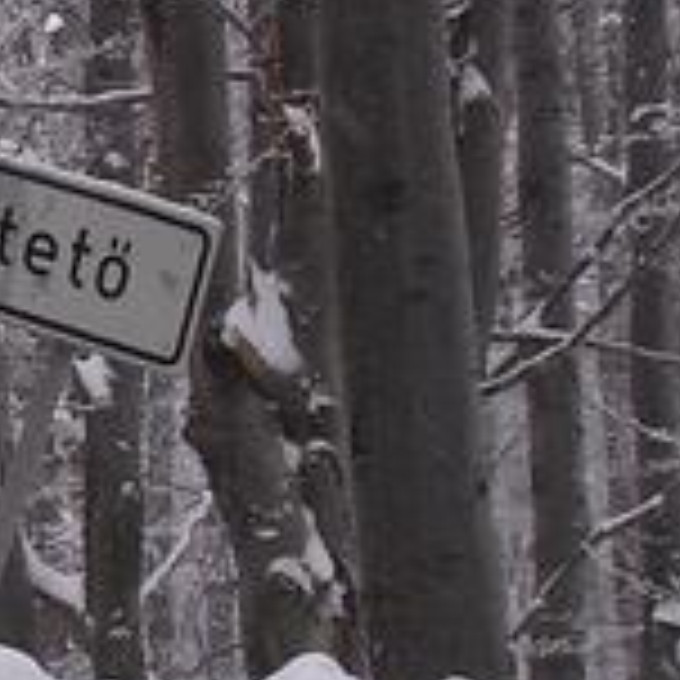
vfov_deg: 7.0
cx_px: -725
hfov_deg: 6.7
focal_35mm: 251
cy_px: 378
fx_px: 5578
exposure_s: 1/228
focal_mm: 10.2
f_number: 3.6
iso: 100
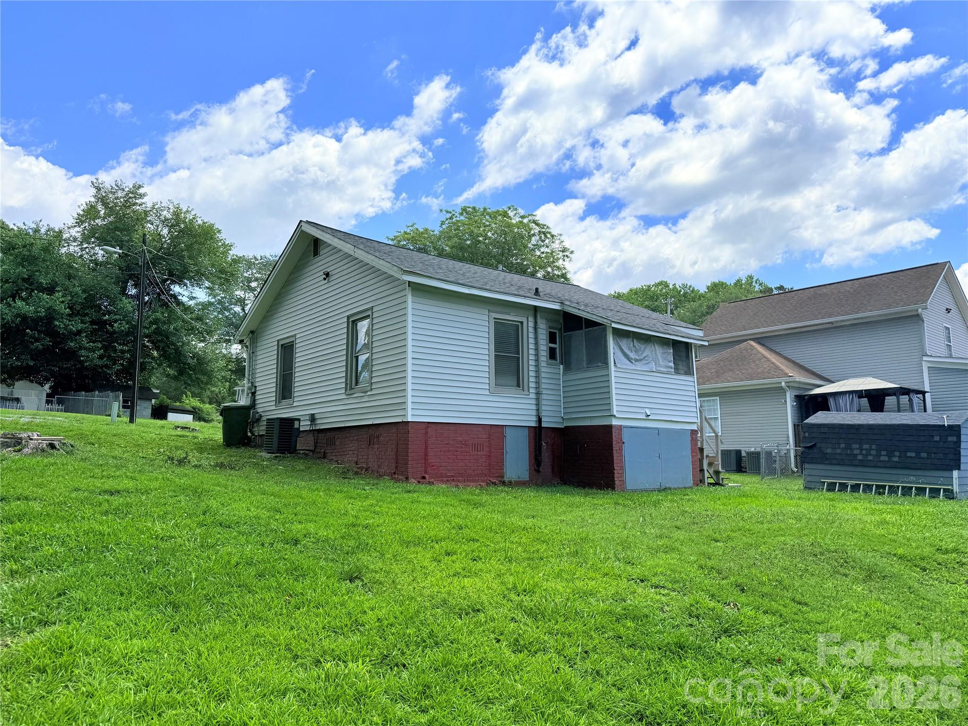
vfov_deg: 56.8
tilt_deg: +7.2
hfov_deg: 71.6
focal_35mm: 24
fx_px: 671
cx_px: 484
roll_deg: +0.1
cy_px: 363
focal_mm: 6.76
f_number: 1.78
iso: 80
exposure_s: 1/6173
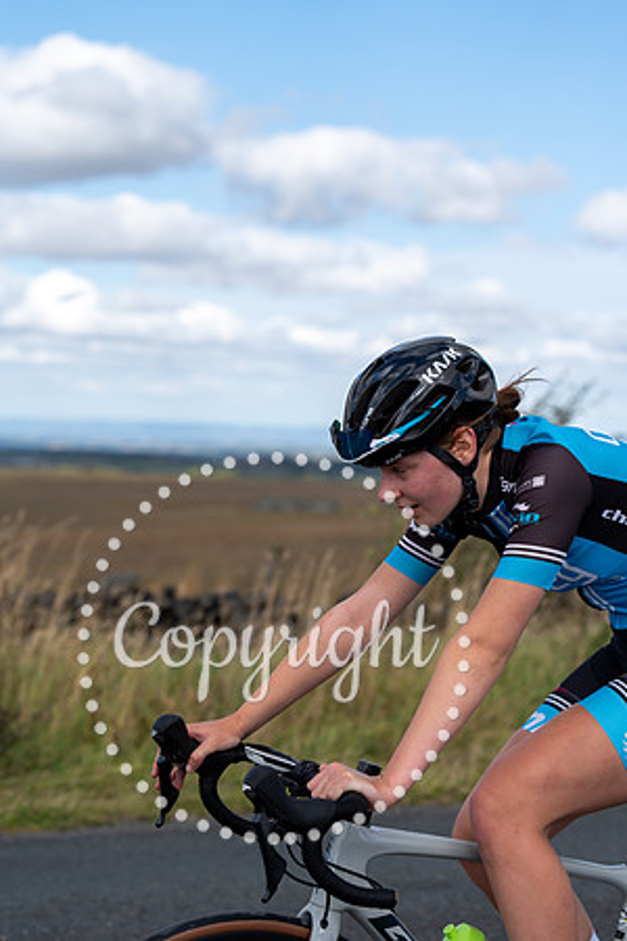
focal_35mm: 74
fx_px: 1933
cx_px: 314
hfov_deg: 18.4
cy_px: 470
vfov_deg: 27.3
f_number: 4
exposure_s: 1/800
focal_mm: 74
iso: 100
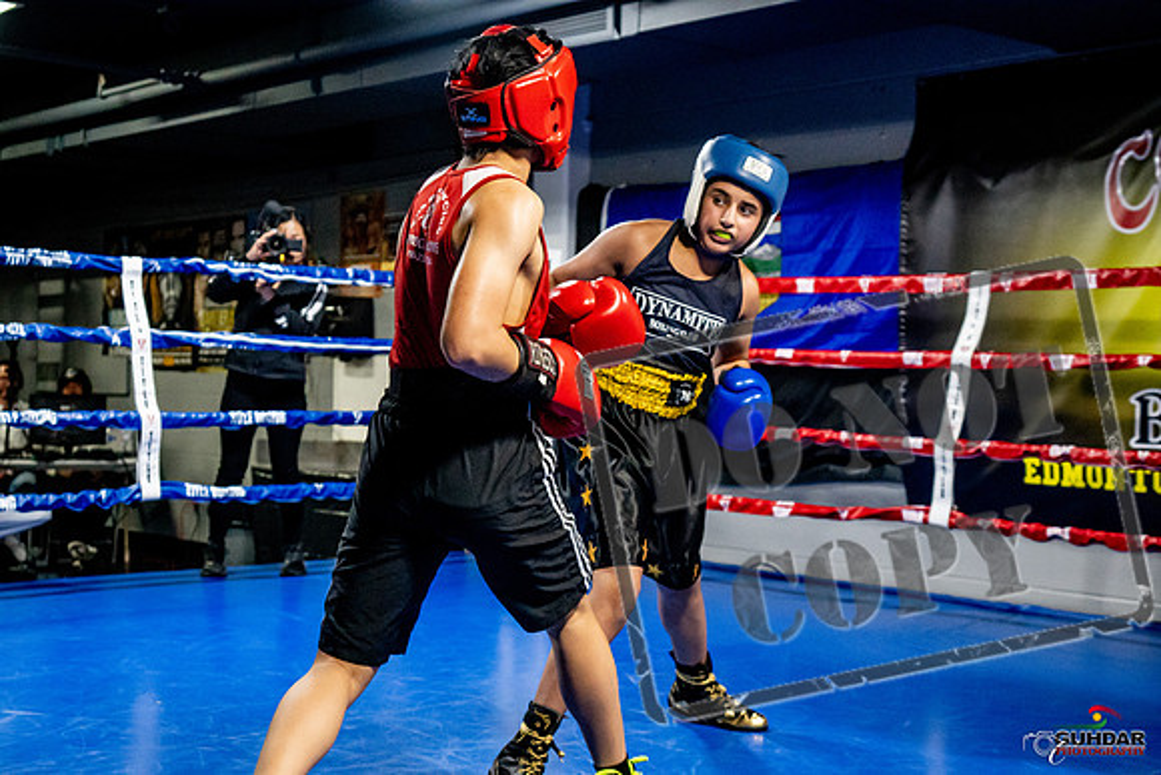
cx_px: 580
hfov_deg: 38.2
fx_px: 1677
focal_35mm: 52
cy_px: 388
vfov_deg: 26.0
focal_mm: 35
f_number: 2.8
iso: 5000
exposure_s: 1/800
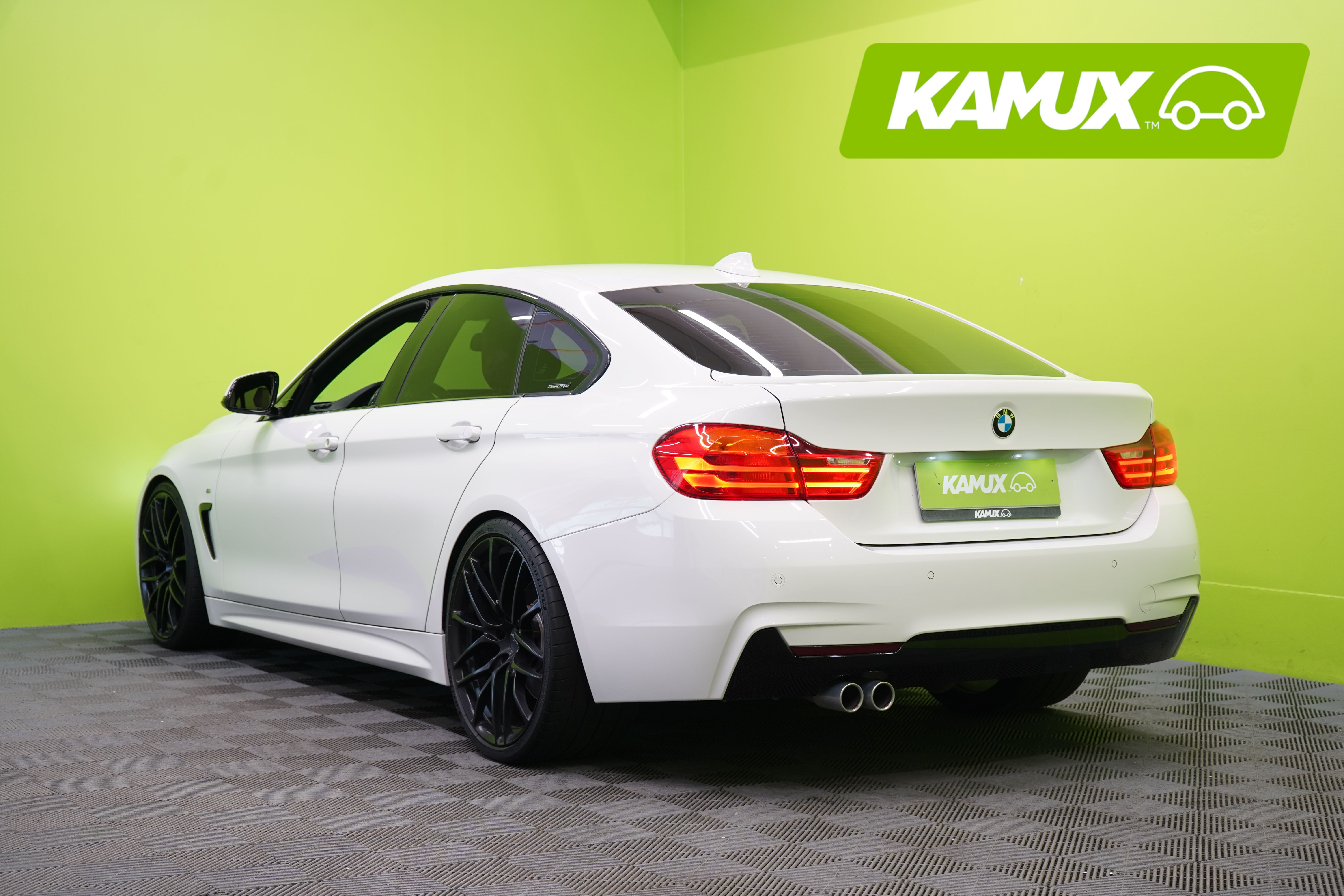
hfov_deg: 36.9
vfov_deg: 25.1
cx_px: 672
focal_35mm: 54
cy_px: 448
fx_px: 2016
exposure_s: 1/30
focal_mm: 54
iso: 400
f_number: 5
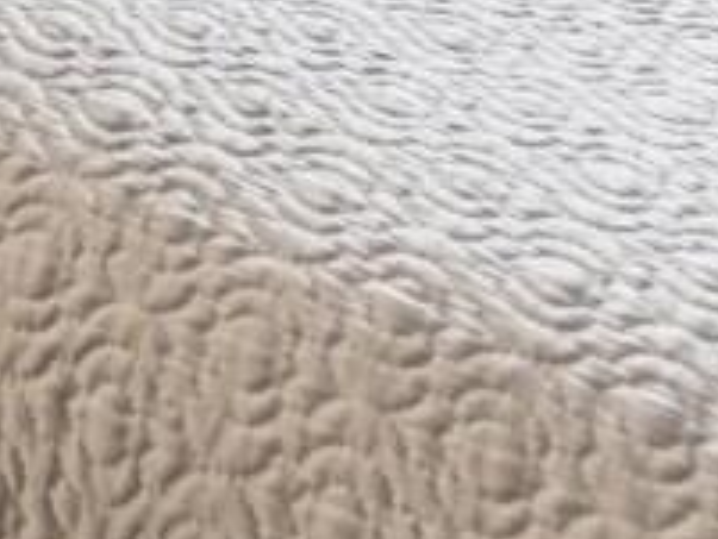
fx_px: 2407
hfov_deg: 12.7
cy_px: -1310
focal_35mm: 116
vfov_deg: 9.0
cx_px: -1054
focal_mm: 10
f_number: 4.5
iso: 100
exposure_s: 1
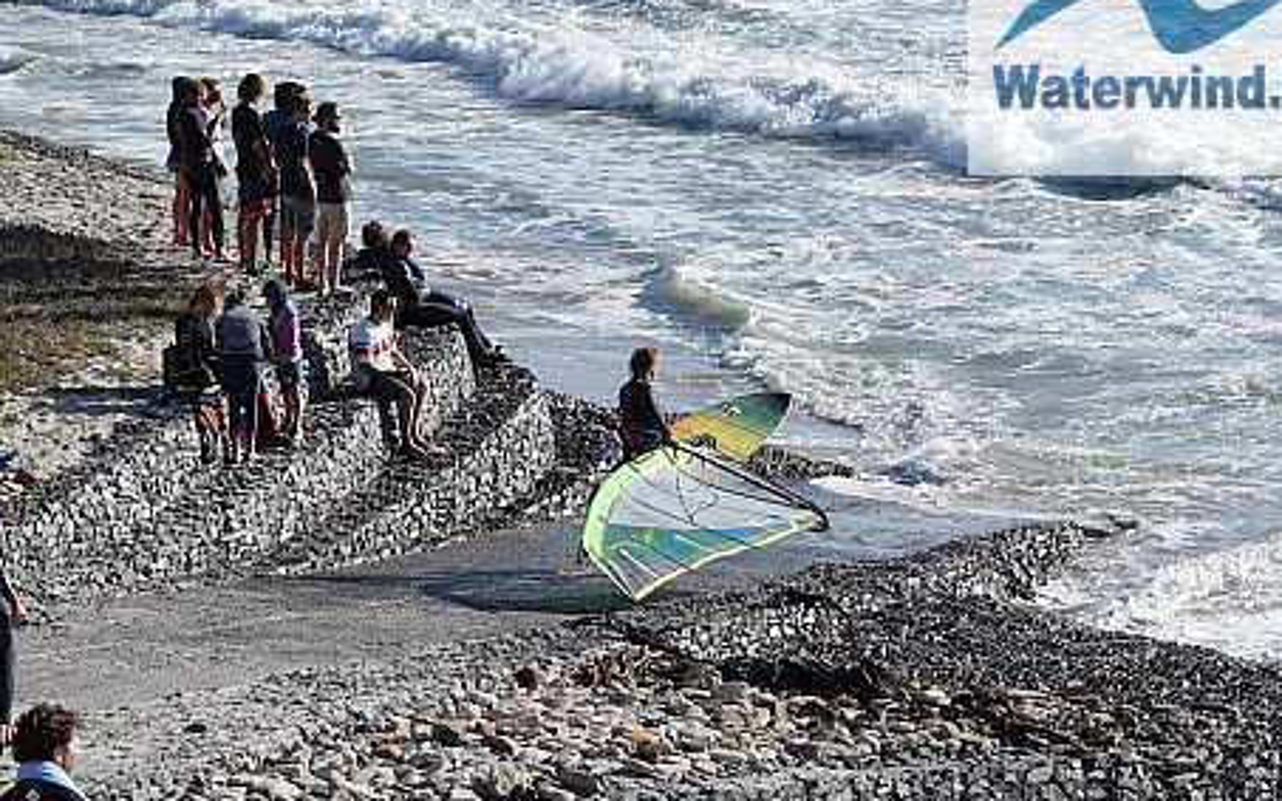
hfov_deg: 17.2
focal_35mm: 121
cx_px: 676
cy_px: 334
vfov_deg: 10.8
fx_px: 4227
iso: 250
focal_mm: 70
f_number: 8
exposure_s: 1/250
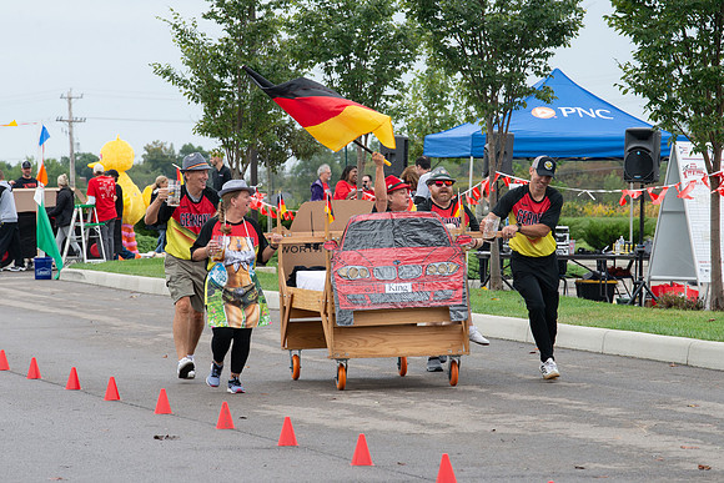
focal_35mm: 239
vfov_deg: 5.7
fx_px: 4814
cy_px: 206
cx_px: 378
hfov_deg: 8.6
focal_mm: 200
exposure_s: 1/250
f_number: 10
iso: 640
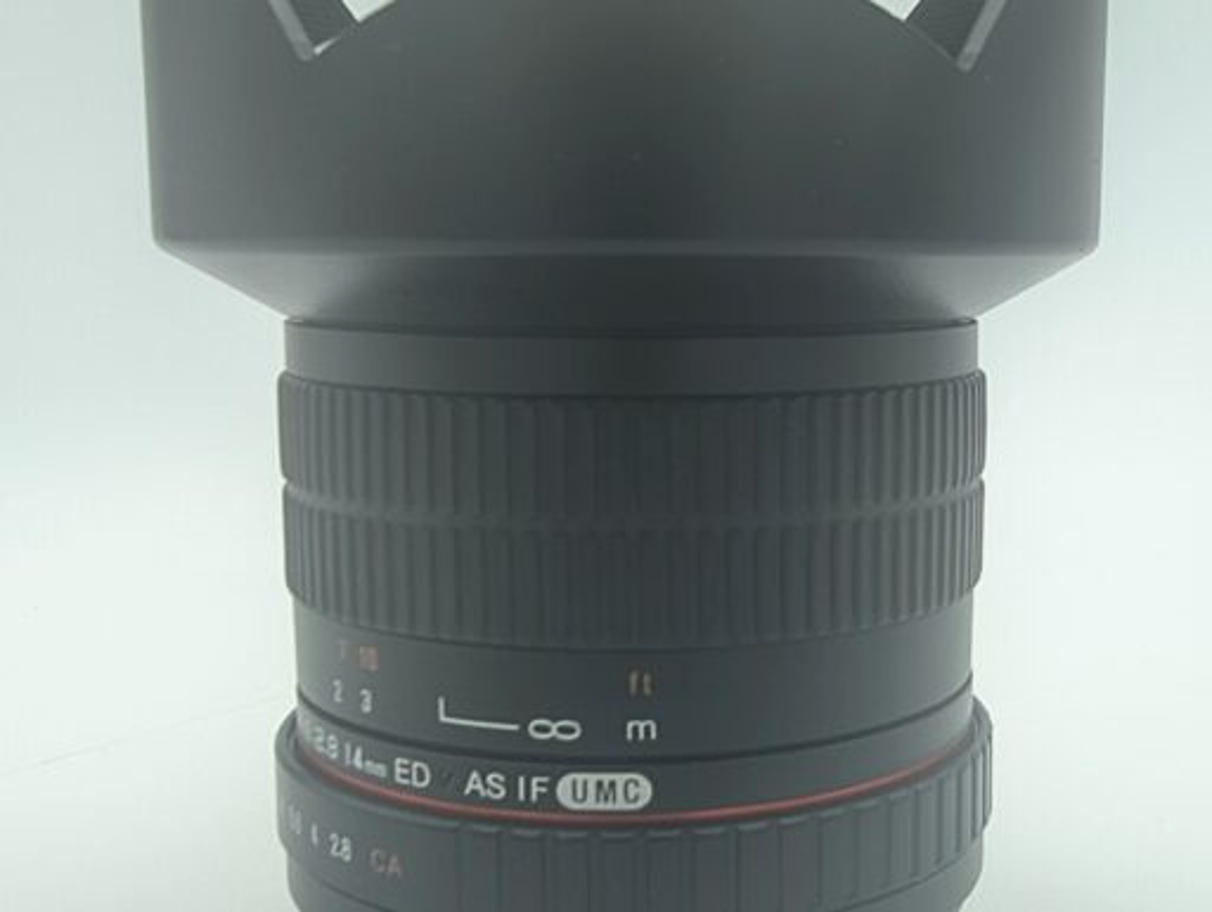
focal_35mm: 24
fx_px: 841
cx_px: 606
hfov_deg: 71.5
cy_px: 456
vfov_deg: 56.9
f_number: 2
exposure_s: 1/100
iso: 126
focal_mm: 1.83
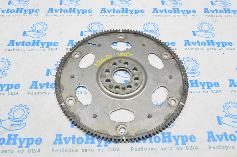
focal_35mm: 33
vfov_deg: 39.9
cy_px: 78
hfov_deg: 57.3
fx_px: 217
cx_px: 118
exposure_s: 1/15
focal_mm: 22
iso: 6400
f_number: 20
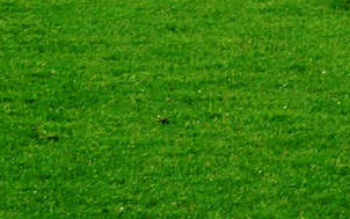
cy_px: -206
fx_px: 4819
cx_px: 436
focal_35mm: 505
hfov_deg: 4.1
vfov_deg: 2.6
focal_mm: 47.46
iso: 1000
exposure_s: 1/500
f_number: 3.9
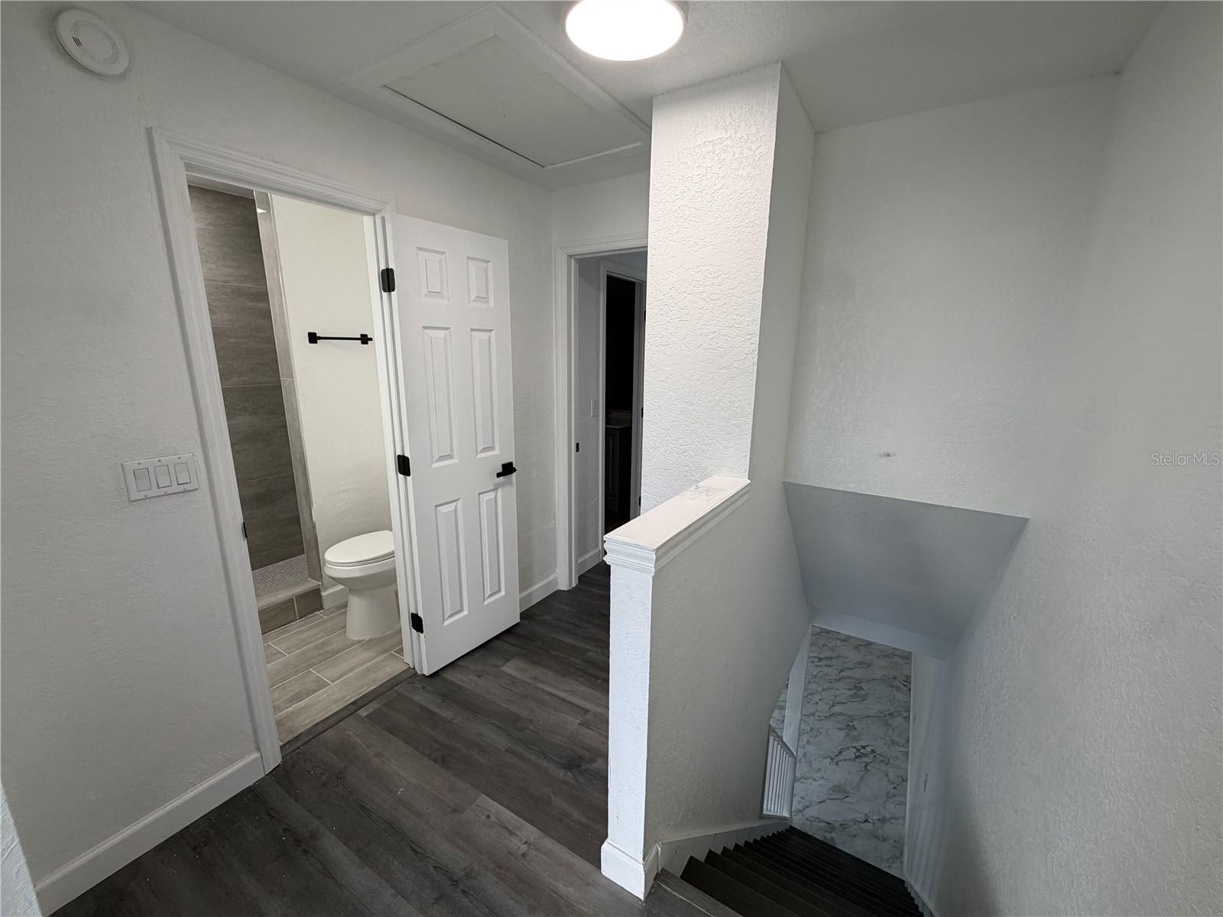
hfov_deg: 102.1
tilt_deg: -12.0
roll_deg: -0.2
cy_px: 458
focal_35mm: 14
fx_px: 495
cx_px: 612
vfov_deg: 85.7
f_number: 2.2
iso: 125
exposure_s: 1/120
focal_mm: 2.22
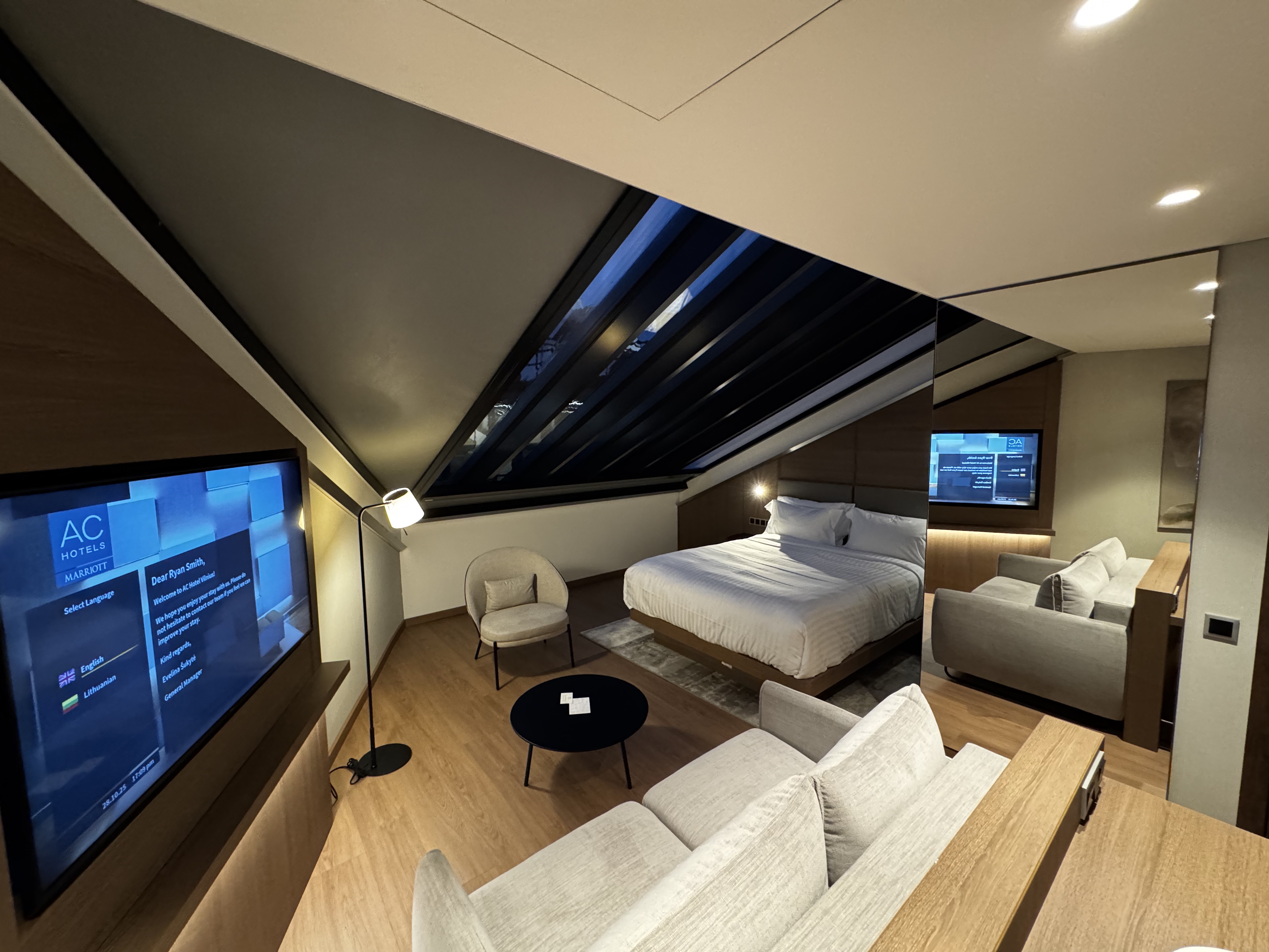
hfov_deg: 102.1
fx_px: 513
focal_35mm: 14
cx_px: 634
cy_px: 476
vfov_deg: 85.7
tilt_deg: -5.4
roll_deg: +0.7
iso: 1000
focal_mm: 2.22
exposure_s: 1/40
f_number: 2.2
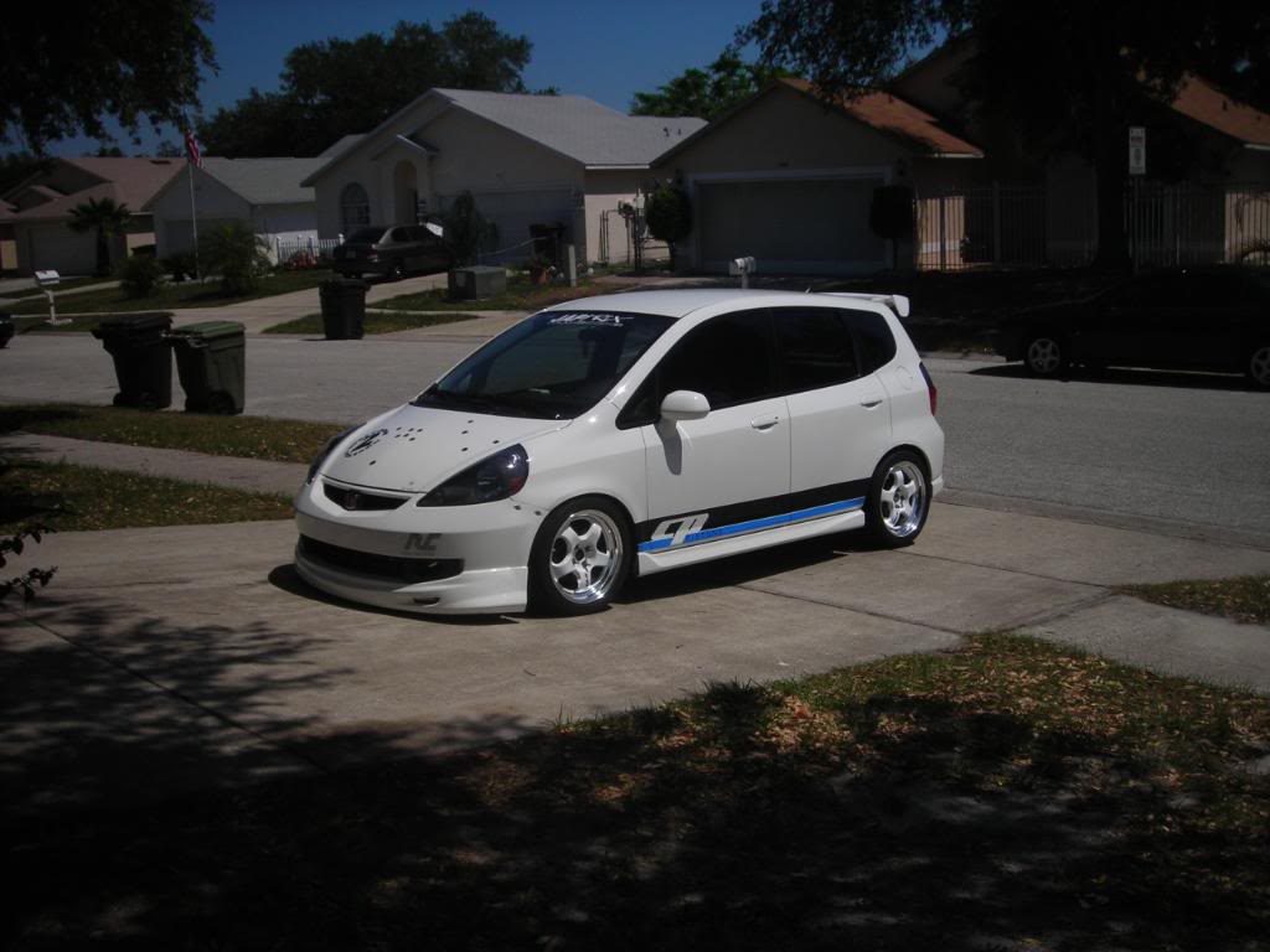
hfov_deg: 49.0
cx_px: 635
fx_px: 1394
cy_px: 476
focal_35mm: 38
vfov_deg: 37.7
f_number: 6.4
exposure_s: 1/716
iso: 50
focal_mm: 6.3
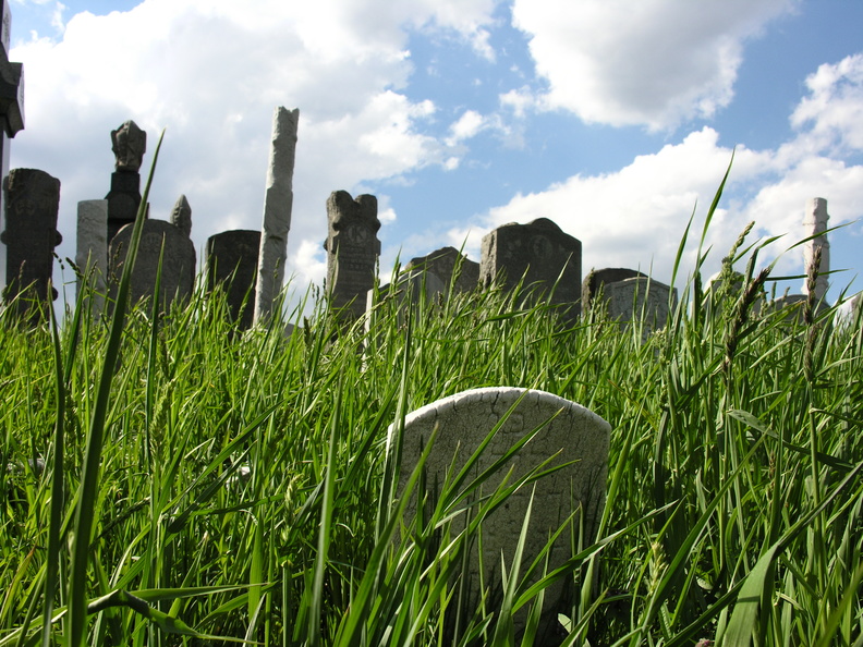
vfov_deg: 40.7
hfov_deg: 52.6
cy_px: 324
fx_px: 873
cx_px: 432
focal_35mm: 35
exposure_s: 1/218
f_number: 6.3
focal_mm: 8.9
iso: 50
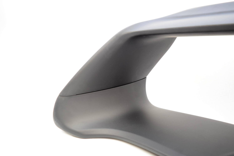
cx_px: 117
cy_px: 78
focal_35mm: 33
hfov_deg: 57.2
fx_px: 215
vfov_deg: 40.0
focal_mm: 22
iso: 450
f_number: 4
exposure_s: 1/60
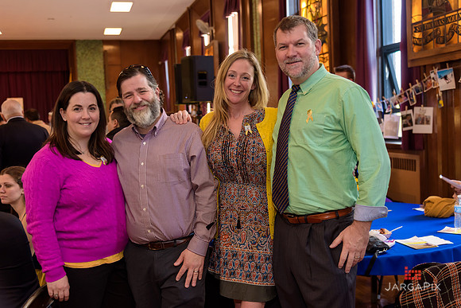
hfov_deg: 48.4
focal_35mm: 40
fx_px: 512
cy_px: 154
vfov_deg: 33.4
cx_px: 230
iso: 640
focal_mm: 40
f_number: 4
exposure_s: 1/100
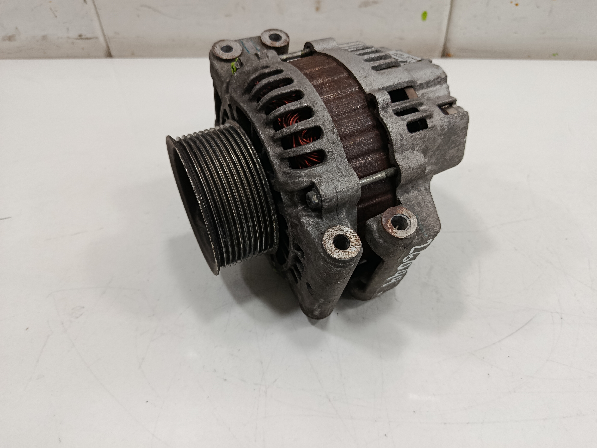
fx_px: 414
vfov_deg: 56.8
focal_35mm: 24
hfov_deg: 71.6
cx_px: 298
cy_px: 224
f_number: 1.7
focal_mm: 5.24
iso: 1099
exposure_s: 1/100
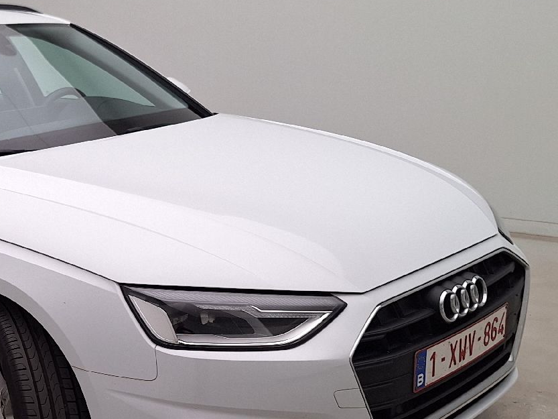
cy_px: 387
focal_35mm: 53
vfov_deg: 26.5
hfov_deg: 34.2
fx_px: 854
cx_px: 54
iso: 40
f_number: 1.8
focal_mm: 5.54
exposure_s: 1/127
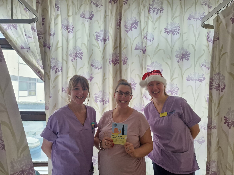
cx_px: 117
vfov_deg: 58.9
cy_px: 88
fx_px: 155
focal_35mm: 23
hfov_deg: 73.9
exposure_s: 1/100
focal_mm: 5.4
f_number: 1.8
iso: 400
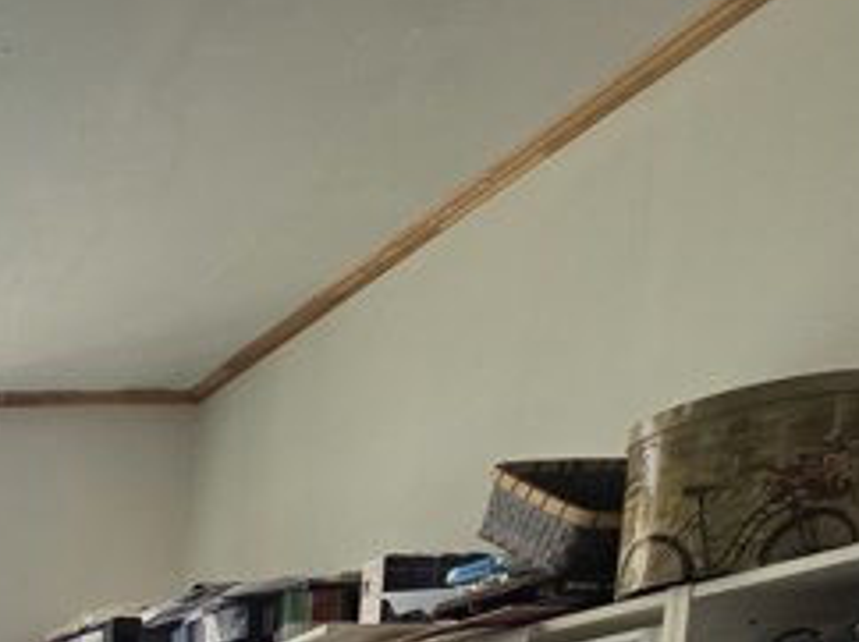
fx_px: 1066
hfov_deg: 27.2
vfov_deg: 24.5
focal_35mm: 43
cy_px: 1007
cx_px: -483
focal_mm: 2.2
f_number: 2.2
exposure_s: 1/100
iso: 64
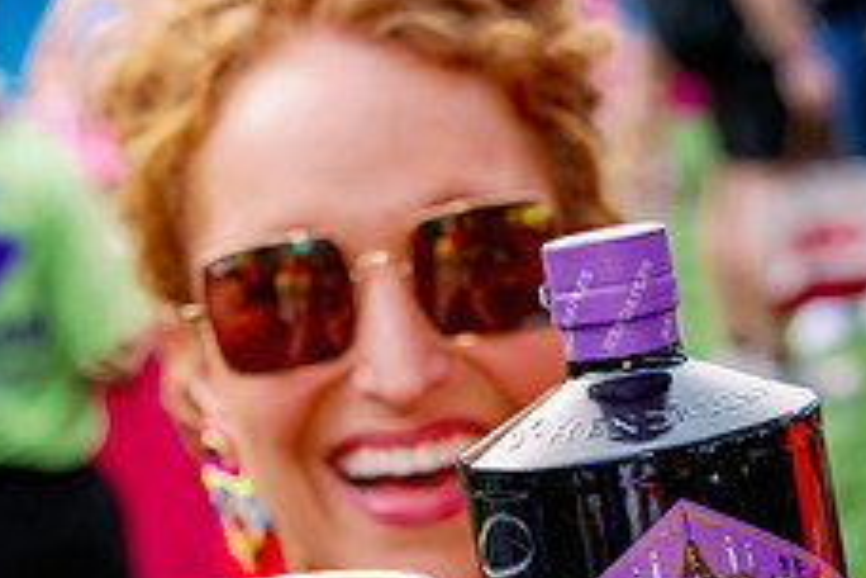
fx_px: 3368
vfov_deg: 9.8
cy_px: 504
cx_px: 536
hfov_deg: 14.6
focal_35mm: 140
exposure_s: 1/500
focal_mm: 55
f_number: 5
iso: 1600
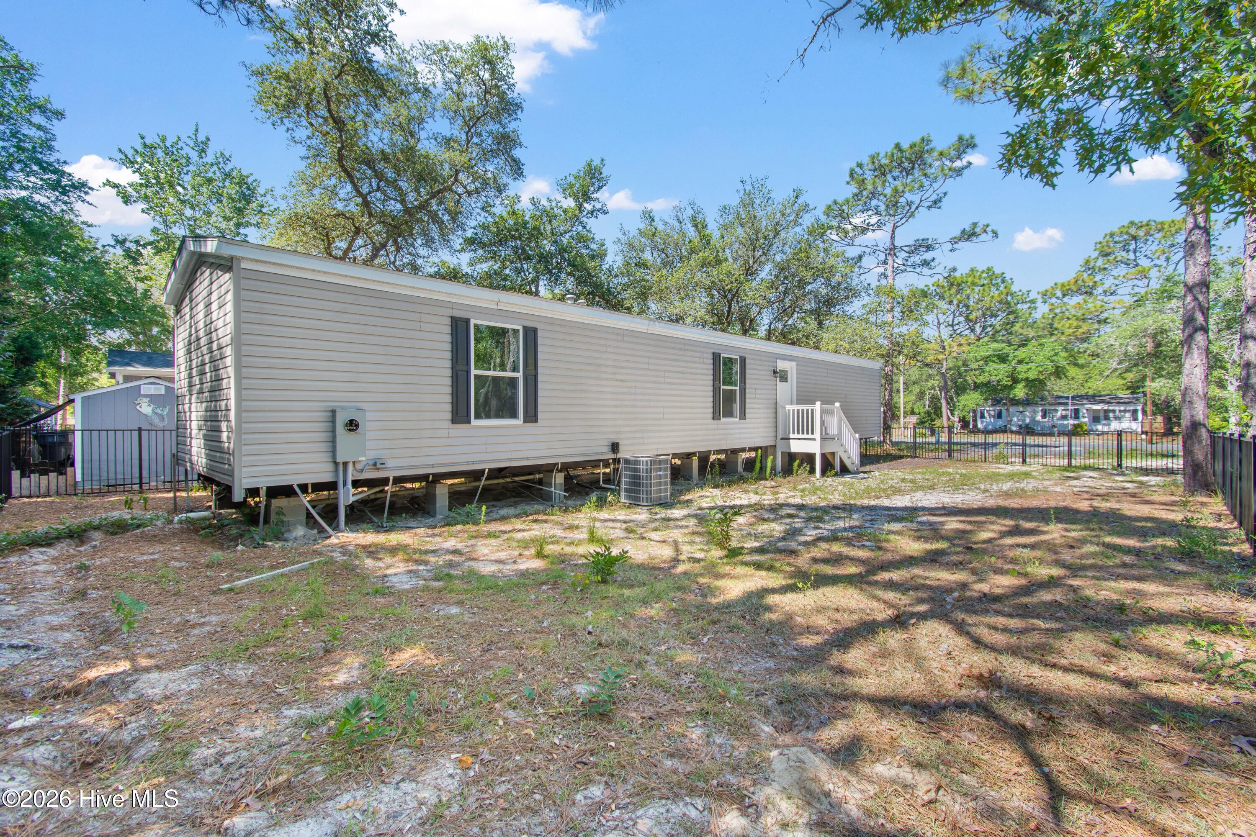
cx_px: 628
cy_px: 418
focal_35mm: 15
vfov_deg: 77.3
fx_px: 523
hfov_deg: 100.4
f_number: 6.3
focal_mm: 10
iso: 100
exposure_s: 1/160
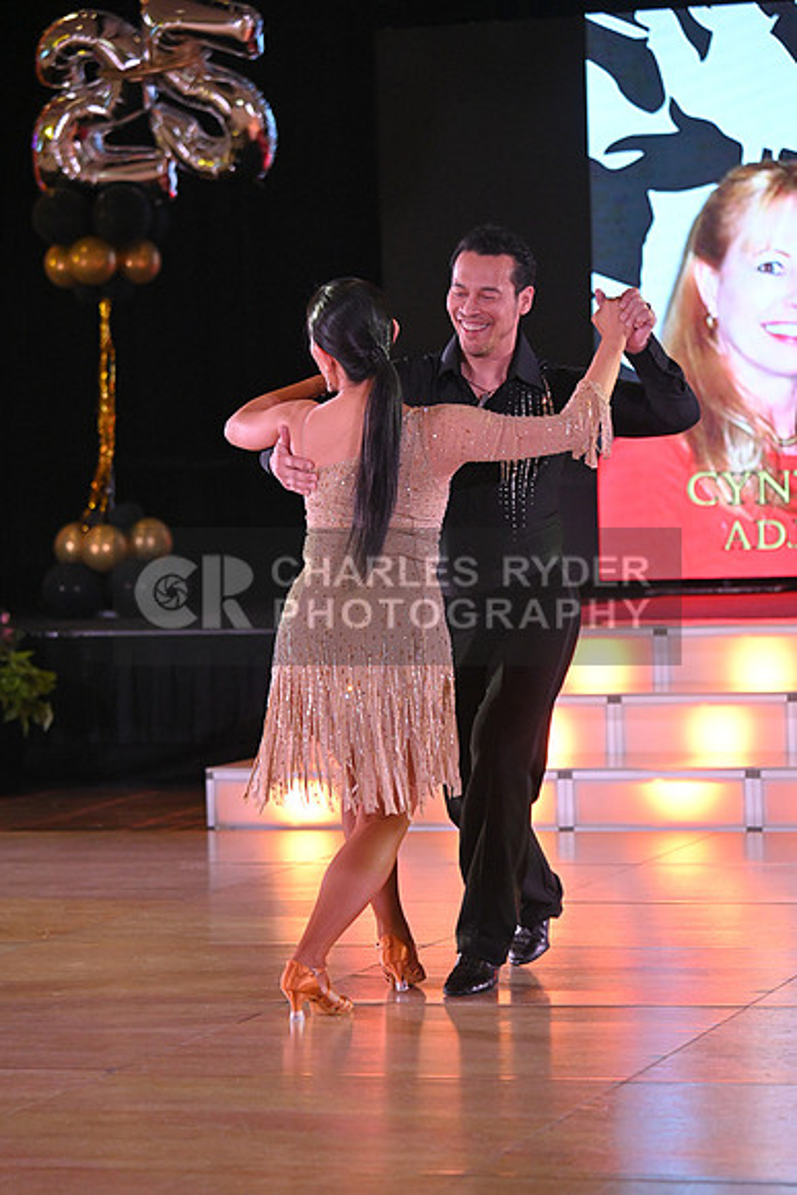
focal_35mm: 120
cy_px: 598
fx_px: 3982
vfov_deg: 17.1
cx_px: 398
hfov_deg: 11.4
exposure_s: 1/400
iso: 3200
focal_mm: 120
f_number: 5
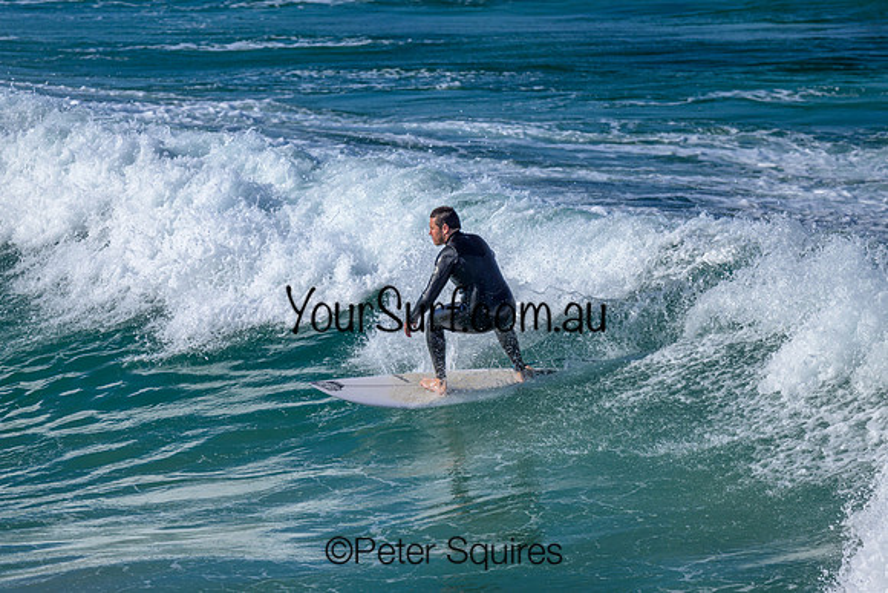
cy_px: 296
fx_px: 19737
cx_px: 444
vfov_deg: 1.7
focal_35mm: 800
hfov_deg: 2.6
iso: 200
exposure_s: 1/2000
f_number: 6.3
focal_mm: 800
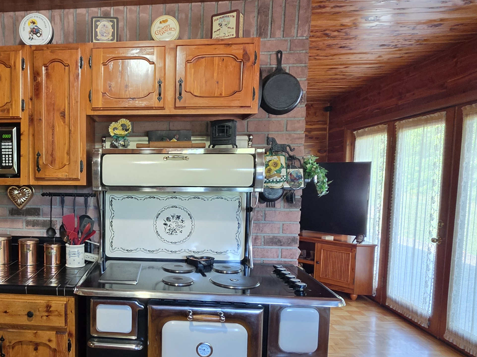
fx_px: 372
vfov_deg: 51.1
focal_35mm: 27
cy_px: 209
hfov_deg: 61.4
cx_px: 115
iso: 250
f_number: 1.9
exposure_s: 1/60
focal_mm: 2.2
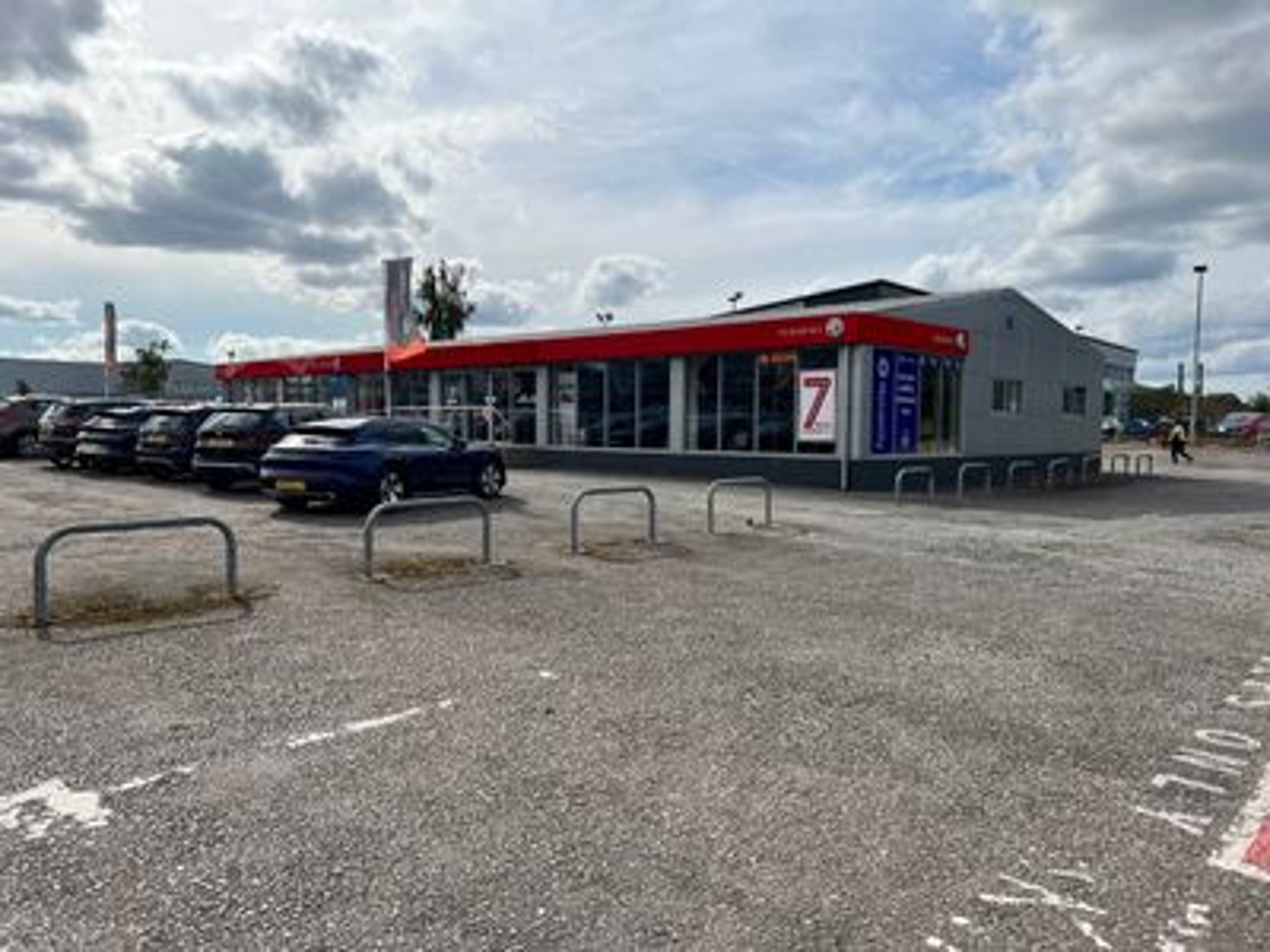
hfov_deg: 67.3
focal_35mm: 26
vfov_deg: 53.1
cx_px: 635
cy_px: 476
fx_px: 954
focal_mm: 5.7
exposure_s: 1/7463
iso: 50
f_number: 1.5
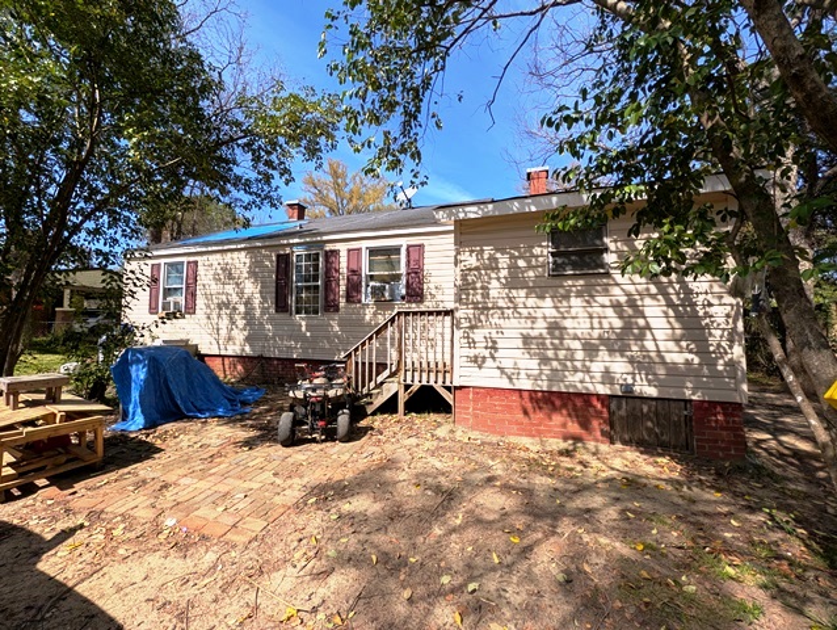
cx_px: 418
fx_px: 290
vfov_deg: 94.6
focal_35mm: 12
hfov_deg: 110.5
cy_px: 315
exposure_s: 1/3906
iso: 59
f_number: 1.7
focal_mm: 2.02
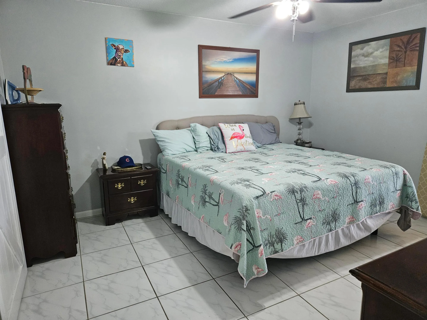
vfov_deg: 58.9
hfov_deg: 73.9
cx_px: 214
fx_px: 284
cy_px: 160
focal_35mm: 23
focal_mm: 5.4
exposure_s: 1/120
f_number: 1.8
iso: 500
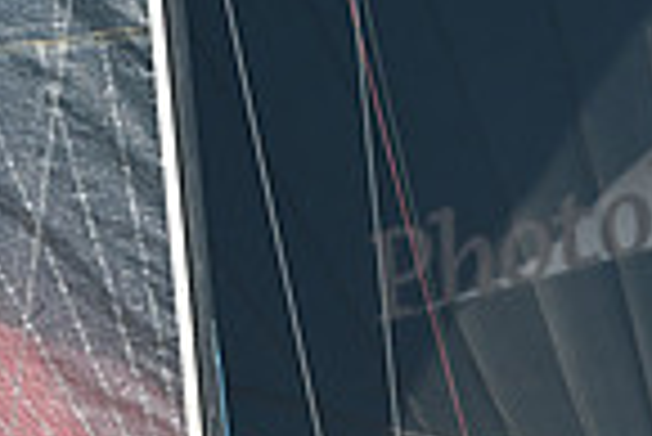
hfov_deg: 4.0
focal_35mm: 521
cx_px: 139
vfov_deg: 2.6
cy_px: 501
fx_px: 9445
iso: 320
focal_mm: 130
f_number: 8
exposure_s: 1/1000
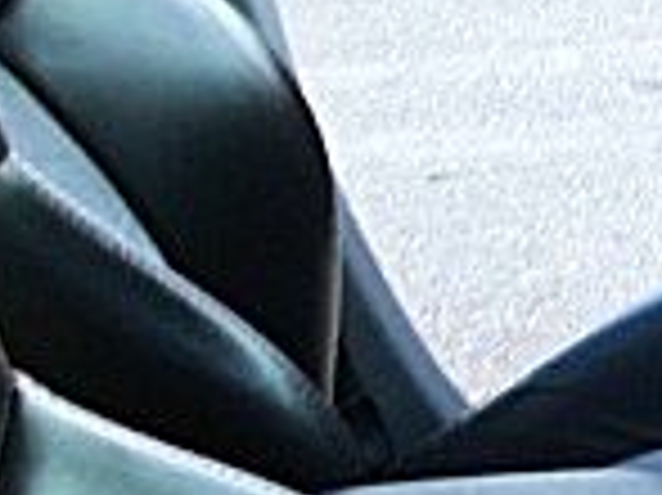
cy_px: 482
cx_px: 1274
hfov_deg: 11.5
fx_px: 3000
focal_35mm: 157
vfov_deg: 9.4
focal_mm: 6.3
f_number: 2.8
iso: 200
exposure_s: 1/80
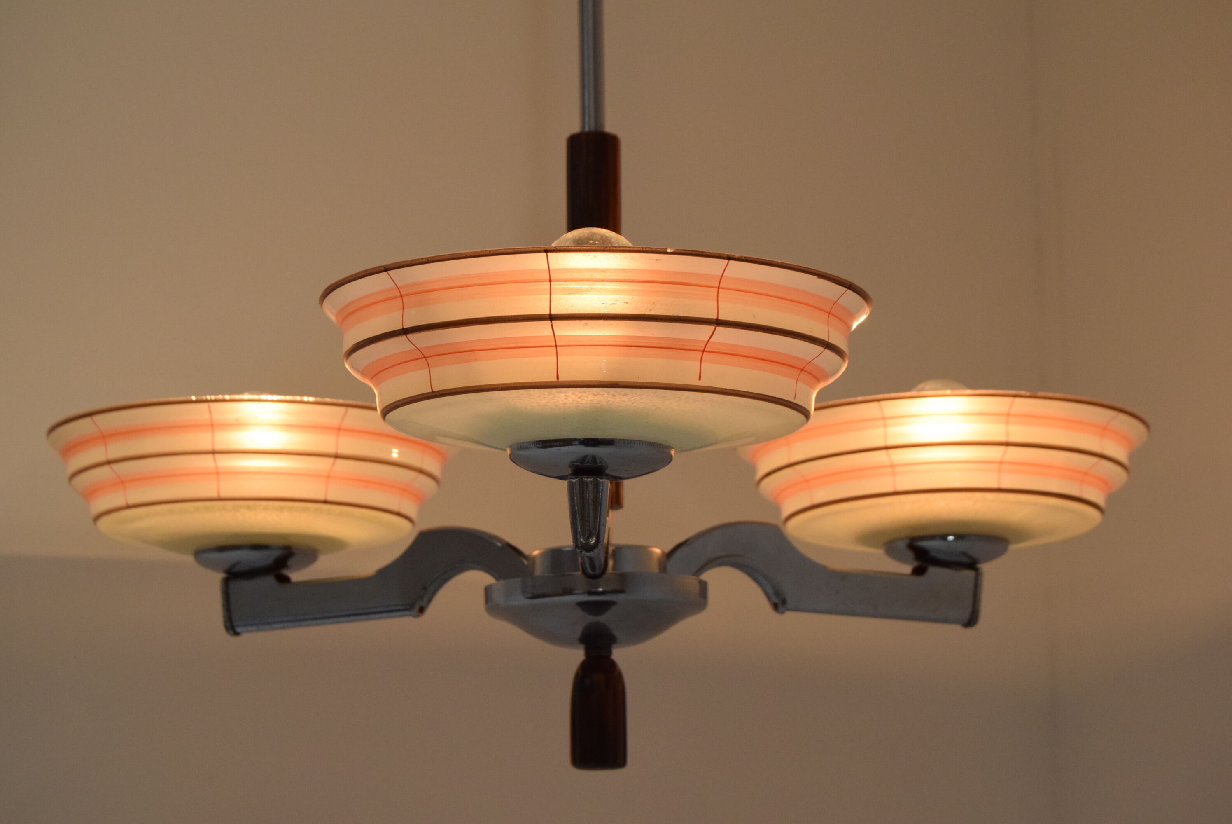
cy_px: 412
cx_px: 616
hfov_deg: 29.2
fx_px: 2363
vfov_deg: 19.8
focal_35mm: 69
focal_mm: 46
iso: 1600
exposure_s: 1/250
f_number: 8
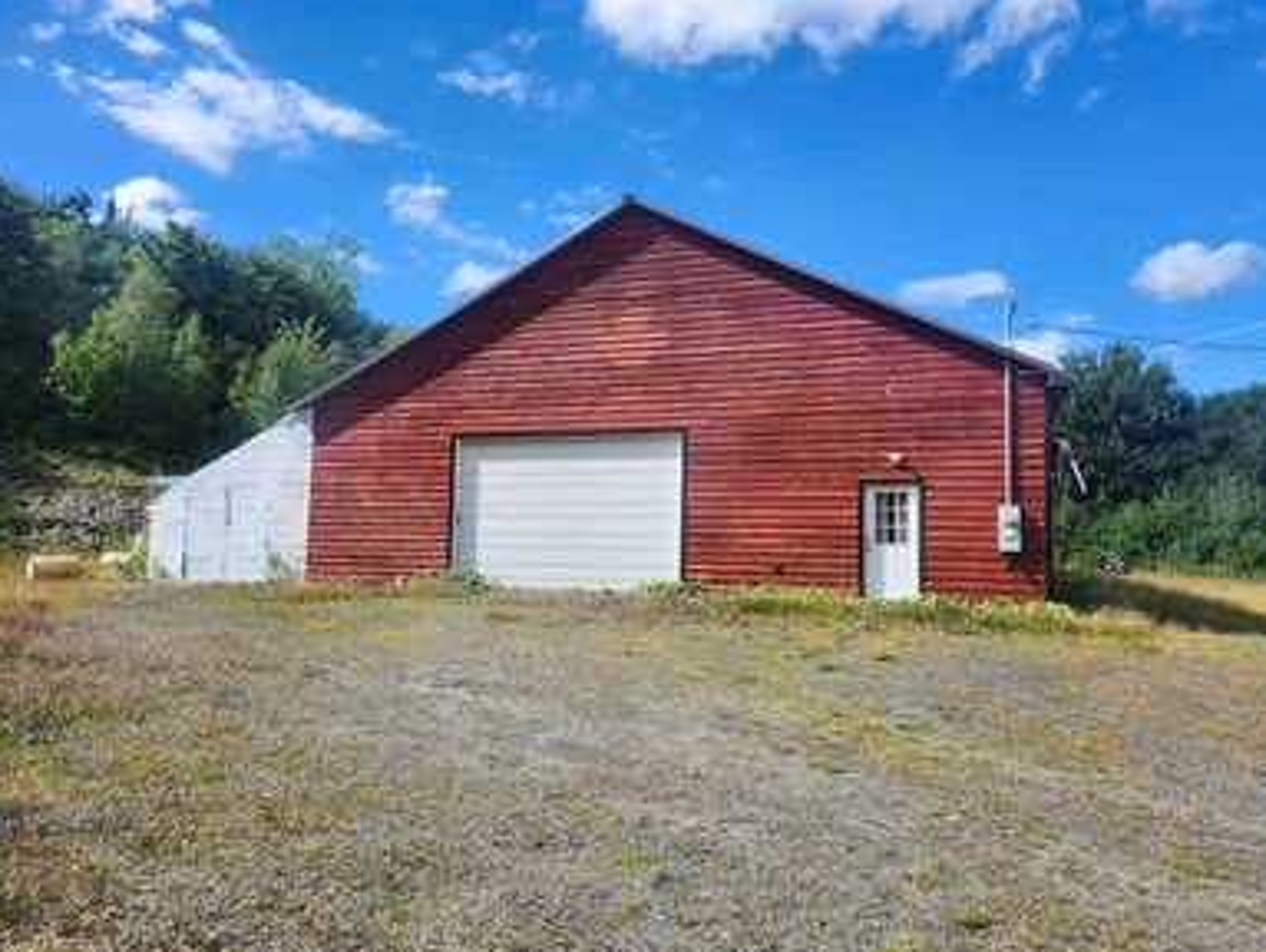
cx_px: 648
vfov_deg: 56.9
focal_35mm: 24
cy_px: 493
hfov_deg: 71.5
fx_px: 879
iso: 25
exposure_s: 1/1084
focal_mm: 5.54
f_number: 1.8
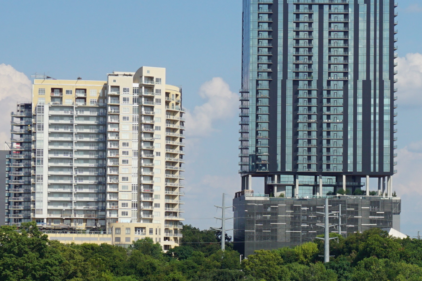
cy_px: 210
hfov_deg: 14.6
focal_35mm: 139
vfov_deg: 9.9
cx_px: 416
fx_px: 1626
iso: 100
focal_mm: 27
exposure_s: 1/200
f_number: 11
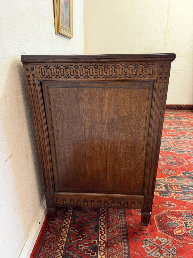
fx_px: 178
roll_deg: -0.7
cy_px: 129
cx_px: 96
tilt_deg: -23.4
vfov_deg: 71.6
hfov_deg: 56.8
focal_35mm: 24
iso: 320
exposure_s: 1/50
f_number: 1.78
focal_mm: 6.76
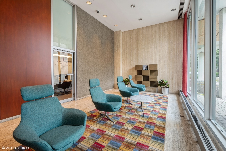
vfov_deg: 77.3
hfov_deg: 100.4
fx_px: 94
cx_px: 113
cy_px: 76
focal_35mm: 15
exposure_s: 1/1.25
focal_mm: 15
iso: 100
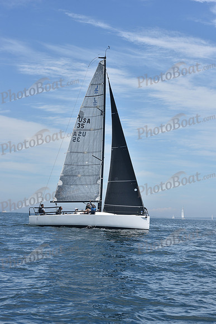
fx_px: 702
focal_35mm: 78
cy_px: 162
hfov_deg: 17.5
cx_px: 108
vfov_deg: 26.0
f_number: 10
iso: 250
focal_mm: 78
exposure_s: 1/800
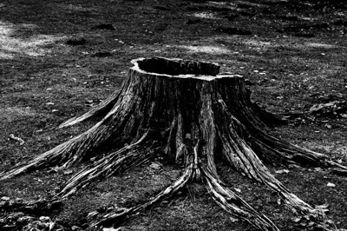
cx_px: 174
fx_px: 578
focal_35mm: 60
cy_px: 116
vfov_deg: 22.6
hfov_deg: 33.4
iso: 200
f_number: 8
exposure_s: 1/350
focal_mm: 40
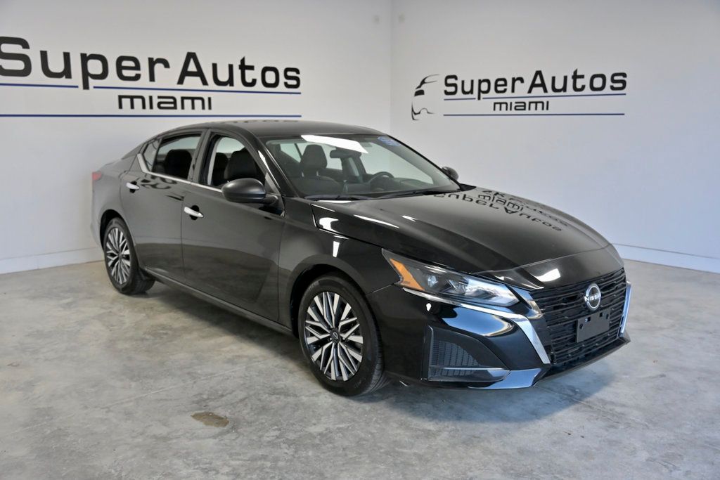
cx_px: 360
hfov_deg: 58.7
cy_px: 240
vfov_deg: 41.1
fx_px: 640
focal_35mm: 32
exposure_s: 1/1600
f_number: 4.5
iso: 2500
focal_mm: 32
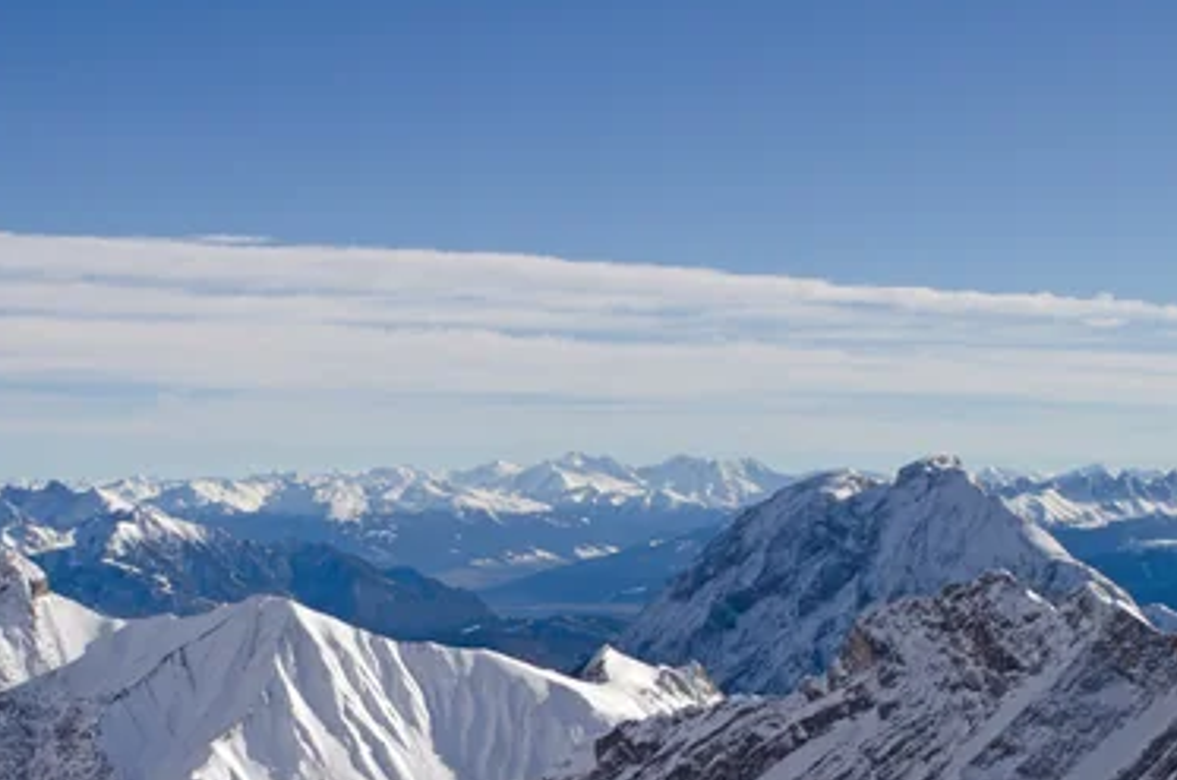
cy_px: 603
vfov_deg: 18.7
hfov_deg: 27.8
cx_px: 309
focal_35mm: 72
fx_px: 2349
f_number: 13
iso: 100
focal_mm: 28
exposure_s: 1/250
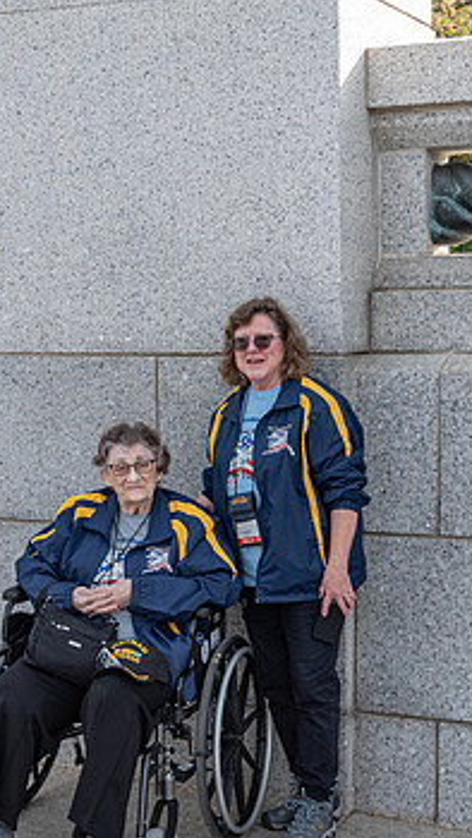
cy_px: 385
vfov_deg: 31.0
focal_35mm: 68
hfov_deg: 17.7
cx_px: 277
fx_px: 1512
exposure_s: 1/125
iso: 100
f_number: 4
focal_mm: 28
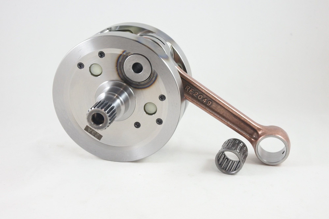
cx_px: 164
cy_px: 110
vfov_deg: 27.5
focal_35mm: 49
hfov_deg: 40.3
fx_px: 448
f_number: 4.5
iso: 720
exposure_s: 1/125
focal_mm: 18.4
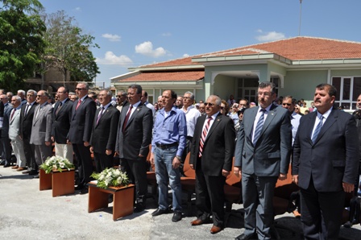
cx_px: 180
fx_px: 331
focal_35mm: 33
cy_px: 120
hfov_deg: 57.3
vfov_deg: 39.9
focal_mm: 22
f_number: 9
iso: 200
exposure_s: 1/320
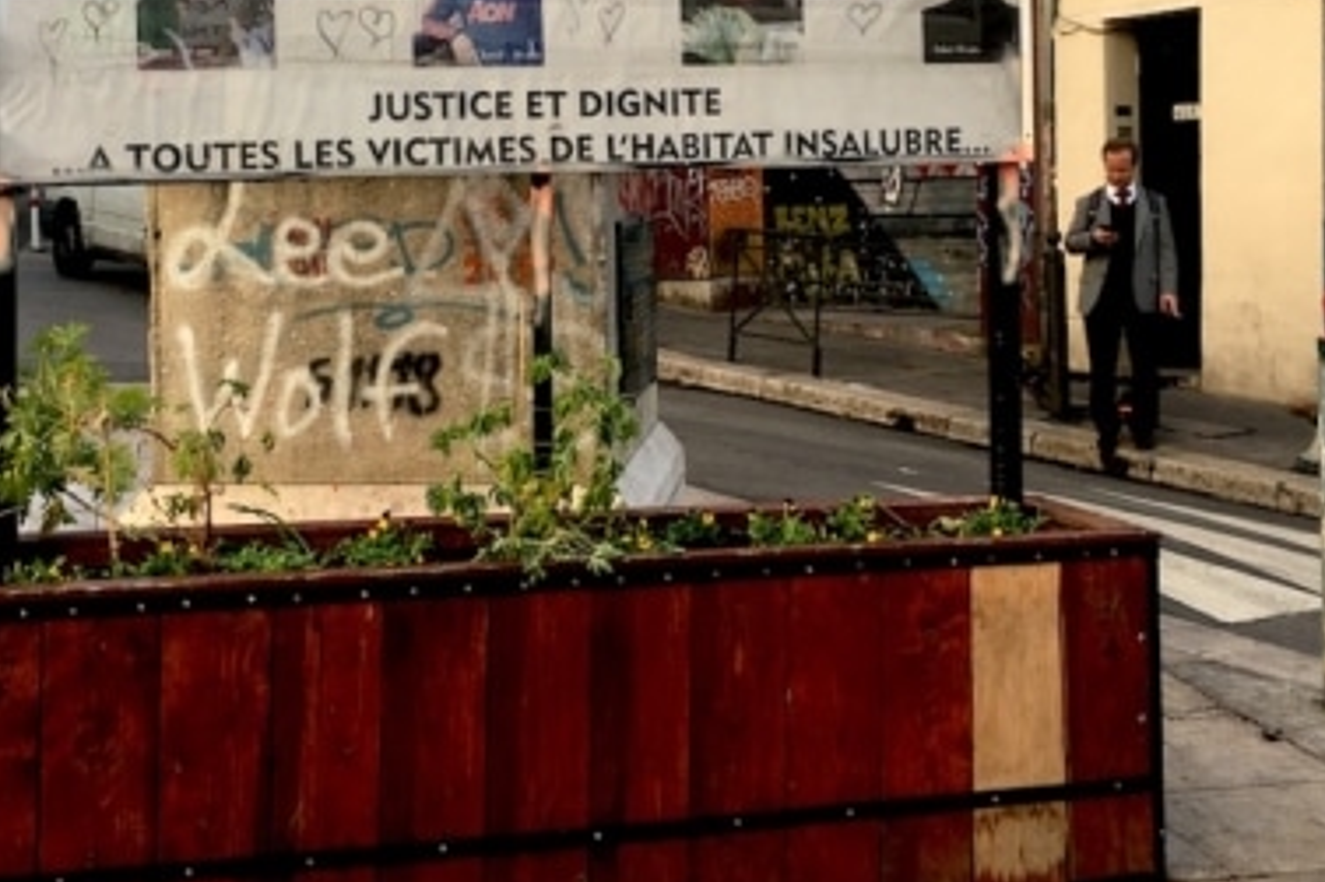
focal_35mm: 48
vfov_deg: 27.6
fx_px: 1766
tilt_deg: -0.3
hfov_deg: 41.1
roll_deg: +1.2
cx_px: 597
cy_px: 214
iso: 25
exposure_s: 1/373
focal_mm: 4.15
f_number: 2.2
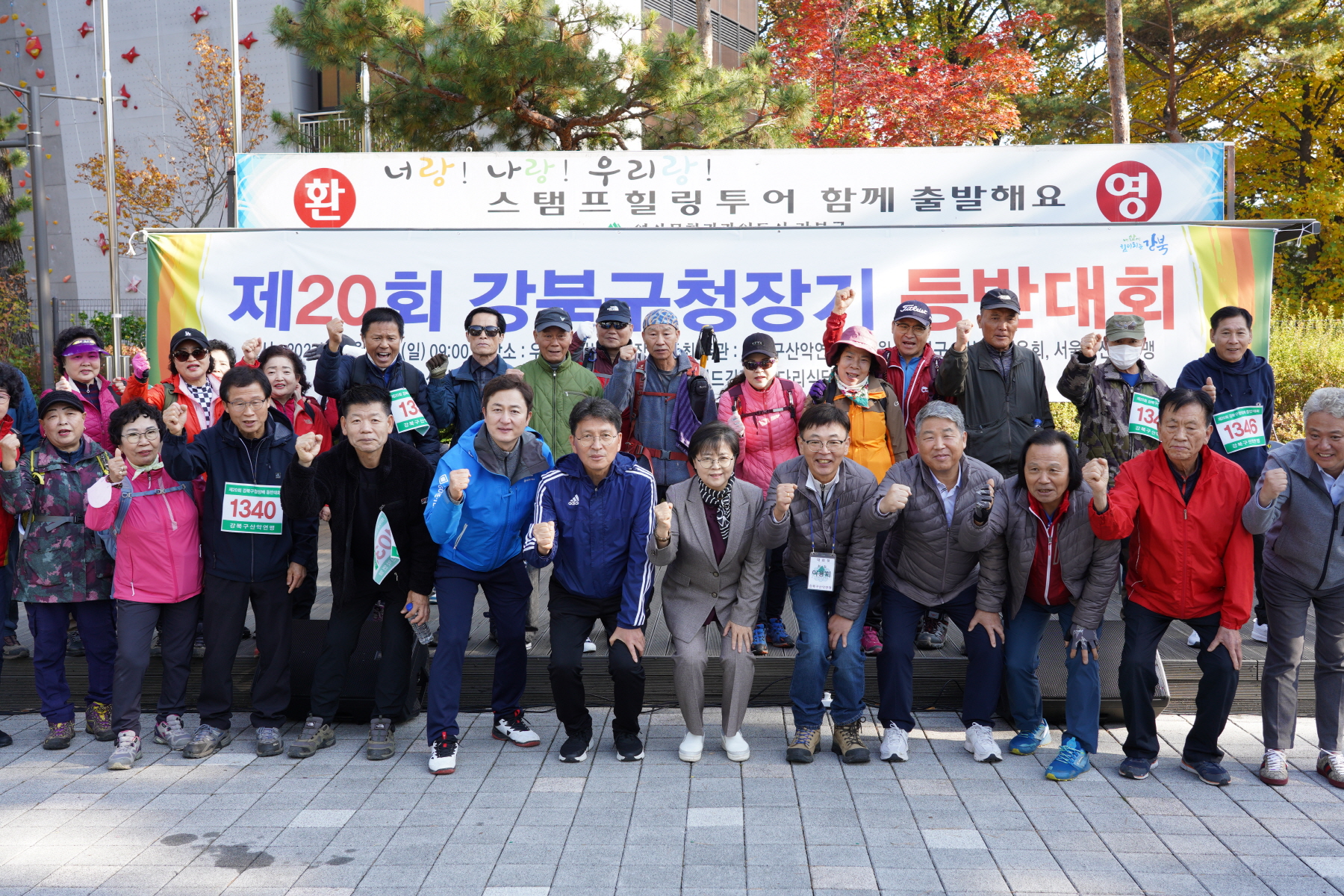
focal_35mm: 37
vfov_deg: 35.9
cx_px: 672
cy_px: 448
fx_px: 1381
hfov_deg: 51.9
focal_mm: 37
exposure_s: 1/125
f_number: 5.6
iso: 250
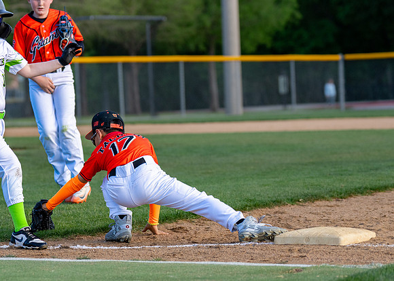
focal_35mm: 182
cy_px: 146
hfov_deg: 11.0
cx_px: 158
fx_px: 2037
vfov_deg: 7.9
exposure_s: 1/2500
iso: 400
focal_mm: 95
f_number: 2.8
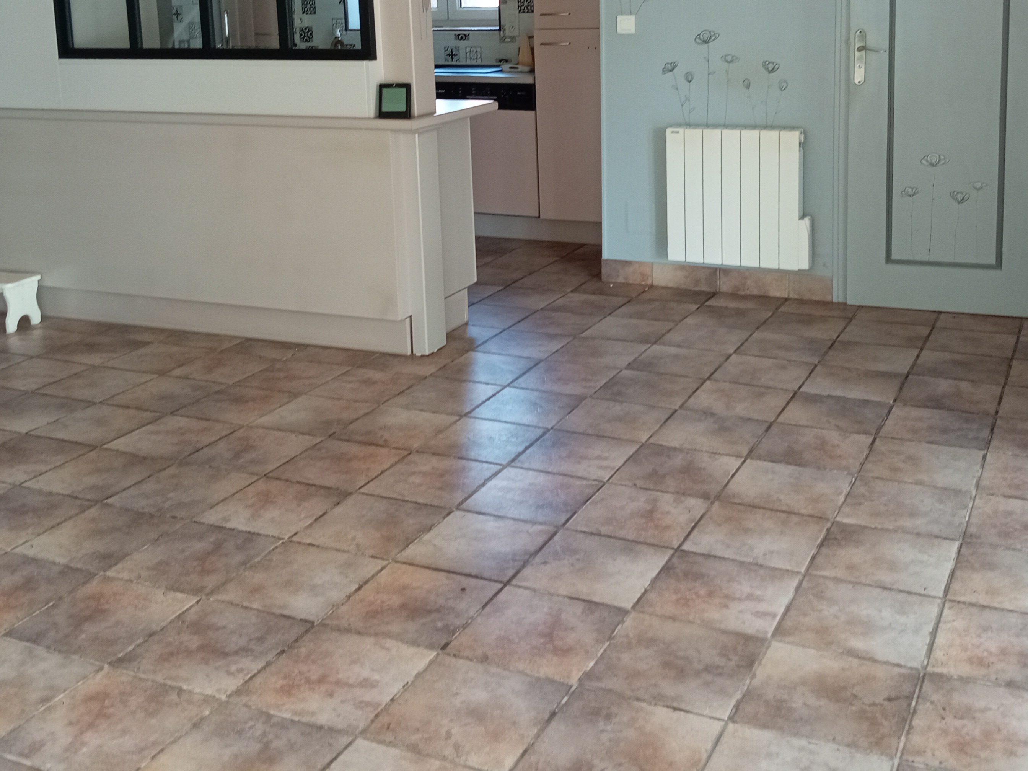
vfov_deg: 34.4
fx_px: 1218
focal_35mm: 41
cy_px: 187
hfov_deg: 45.7
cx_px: 547
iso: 320
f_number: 1.8
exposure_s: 1/25
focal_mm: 4.05
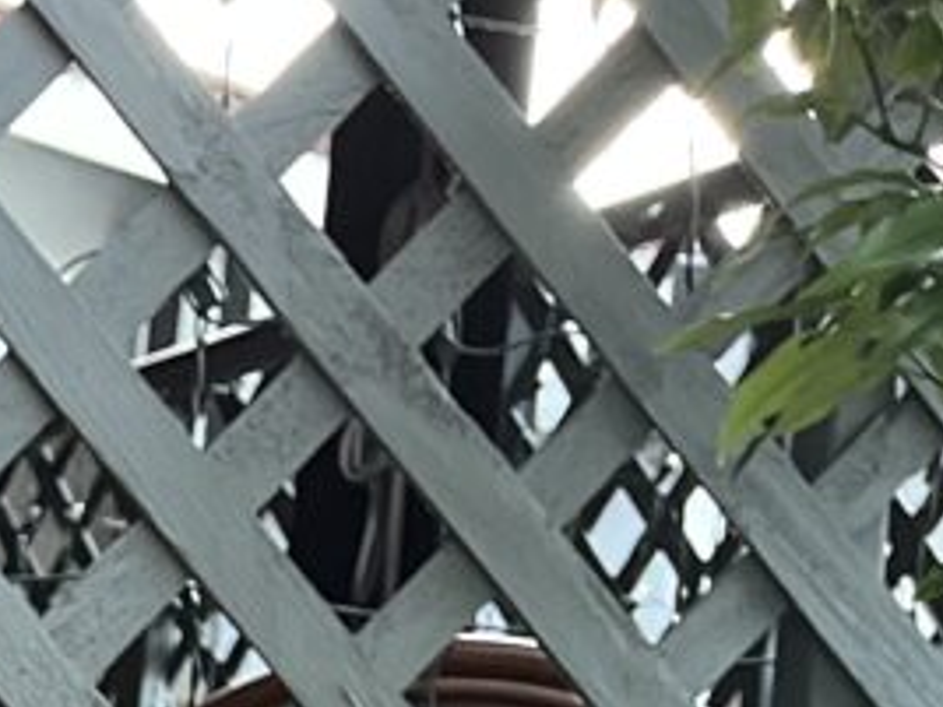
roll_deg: -0.7
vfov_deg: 8.5
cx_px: -1172
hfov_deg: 11.1
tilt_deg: -9.6
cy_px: 1868
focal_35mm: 155
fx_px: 4222
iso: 200
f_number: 1.6
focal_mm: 5.1
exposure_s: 1/60
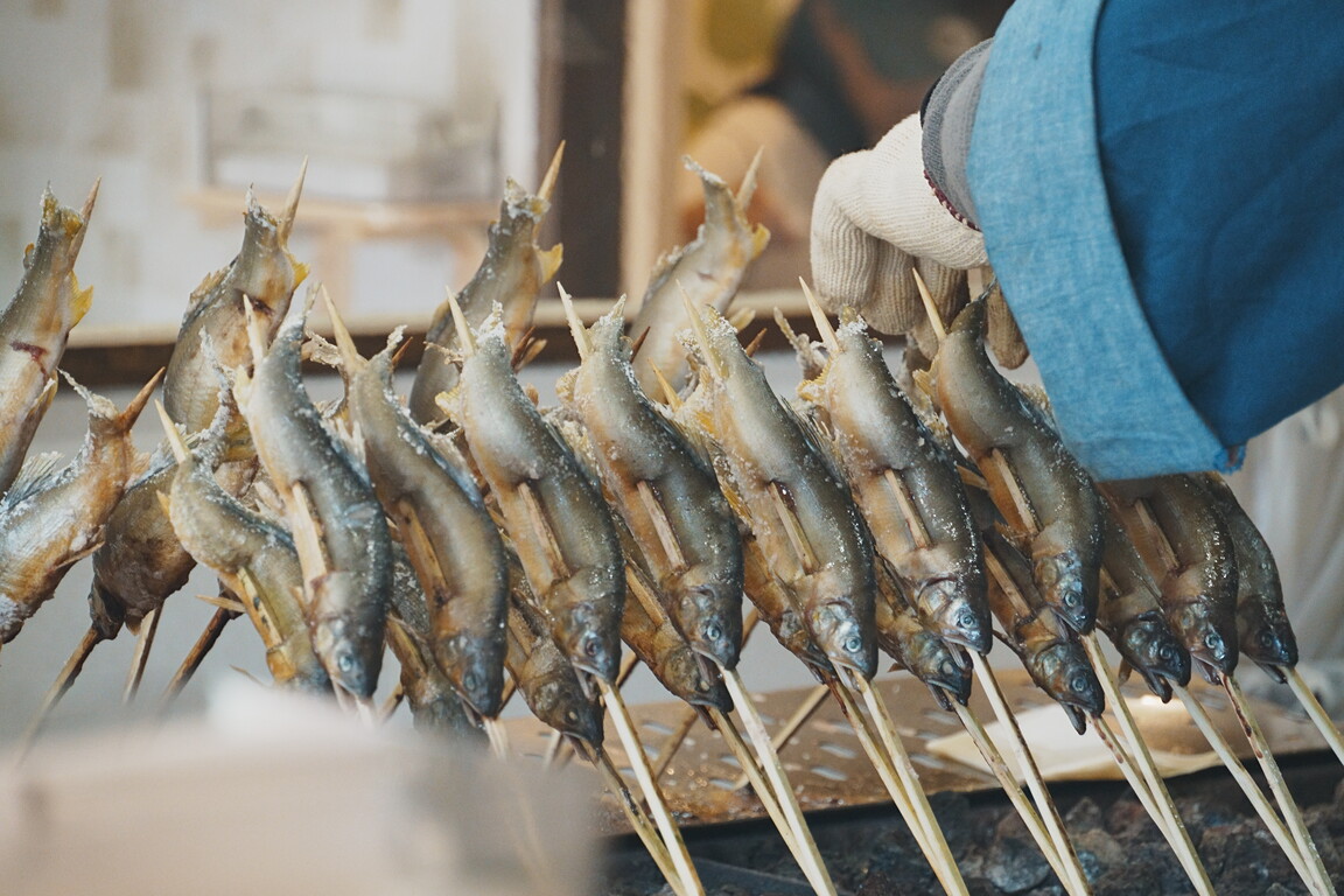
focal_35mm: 156
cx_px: 672
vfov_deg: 8.8
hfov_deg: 13.2
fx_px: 5824
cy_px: 448
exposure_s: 1/125
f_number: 5.6
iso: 2500
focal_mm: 104
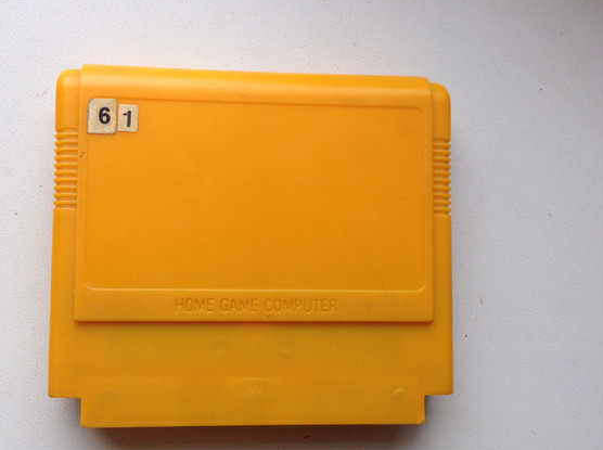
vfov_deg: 37.6
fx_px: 661
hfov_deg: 48.9
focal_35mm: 38
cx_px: 260
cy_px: 245
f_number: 2.4
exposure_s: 1/100
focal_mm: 3.3
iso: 40
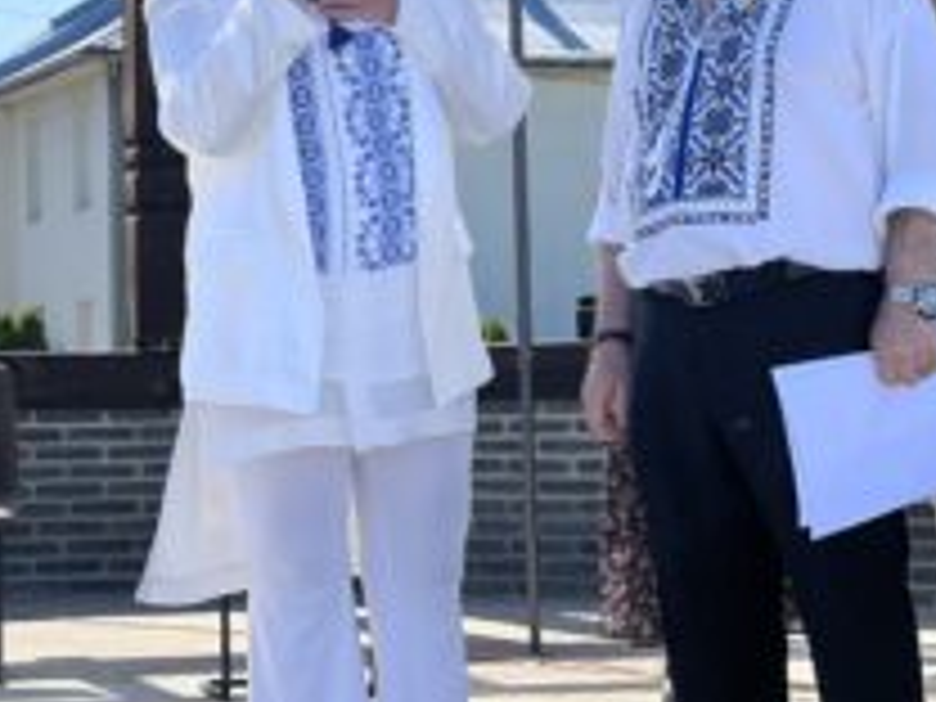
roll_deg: +0.5
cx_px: 270
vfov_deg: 11.1
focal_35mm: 133
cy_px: 117
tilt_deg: +5.0
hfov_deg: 14.8
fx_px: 3596
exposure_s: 1/896
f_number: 2.8
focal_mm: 9
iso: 32
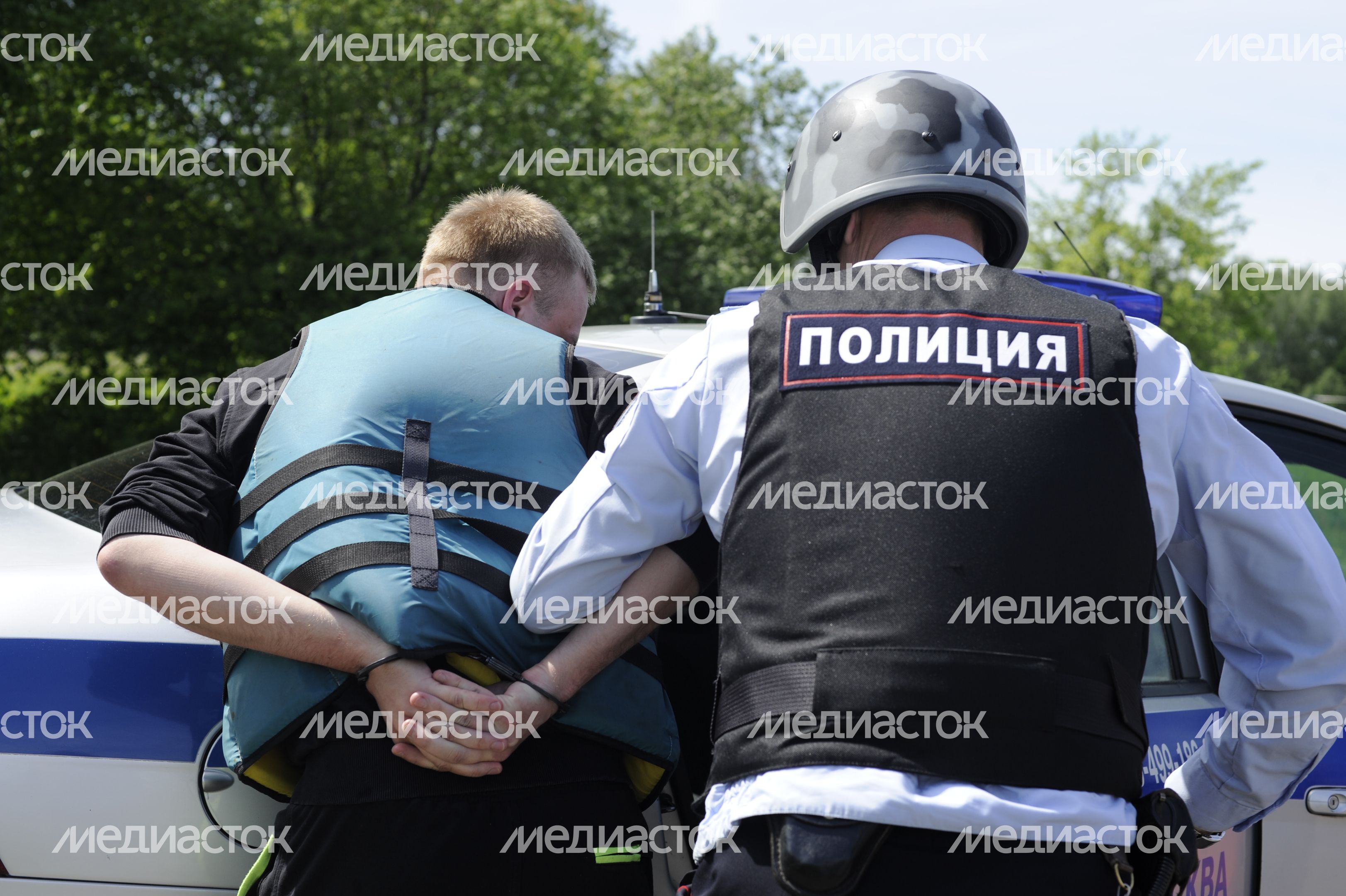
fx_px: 1868
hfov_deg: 39.6
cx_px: 673
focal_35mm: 50
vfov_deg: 27.0
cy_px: 448
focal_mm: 50
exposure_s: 1/800
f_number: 6.3
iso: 250
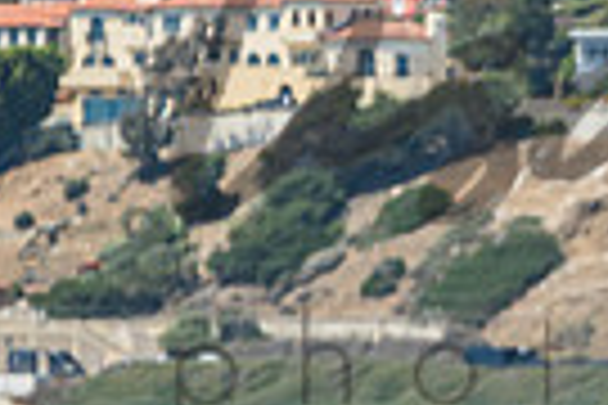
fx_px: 28320
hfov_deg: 1.2
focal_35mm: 1677
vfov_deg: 0.8
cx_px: 834
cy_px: 257
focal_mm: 300
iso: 320
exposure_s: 1/640
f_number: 5.6
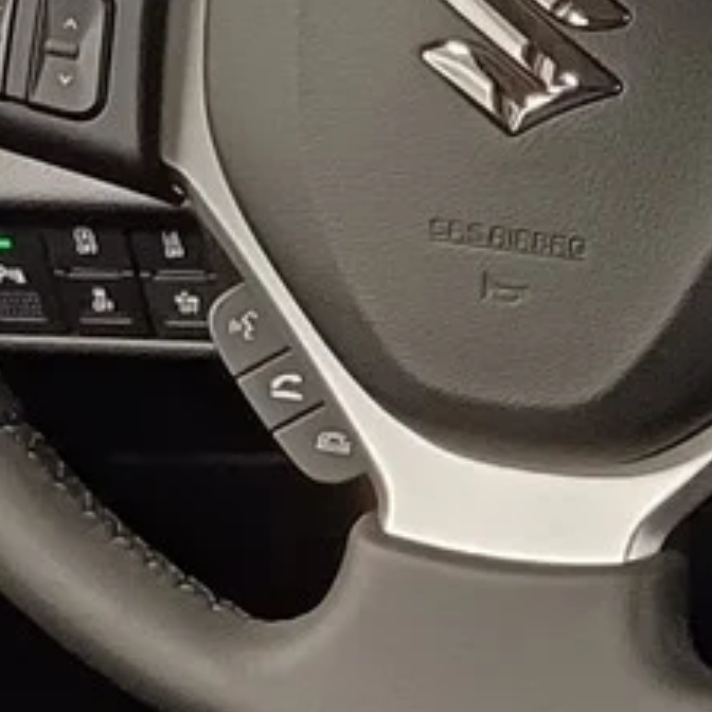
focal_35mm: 158
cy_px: 741
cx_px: 1948
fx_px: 3677
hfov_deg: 9.3
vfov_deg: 10.9
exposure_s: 1/20
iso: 800
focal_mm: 4.65
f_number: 1.8
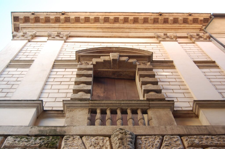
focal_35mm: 46
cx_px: 112
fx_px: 290
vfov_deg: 28.9
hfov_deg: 42.4
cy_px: 74
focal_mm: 31
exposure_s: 1/100
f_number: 5
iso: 400
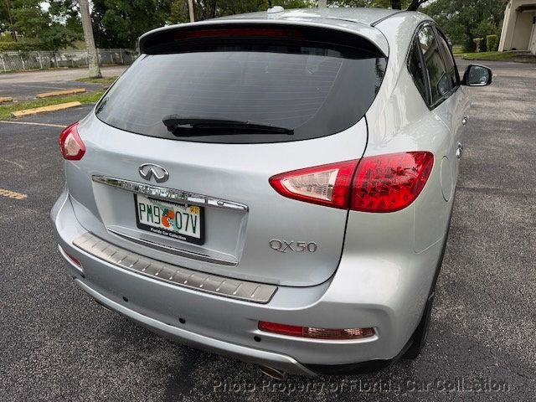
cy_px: 201
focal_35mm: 24
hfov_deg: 71.6
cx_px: 268
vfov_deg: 56.8
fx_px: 372
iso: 80
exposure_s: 1/414
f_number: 1.78
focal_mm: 6.76
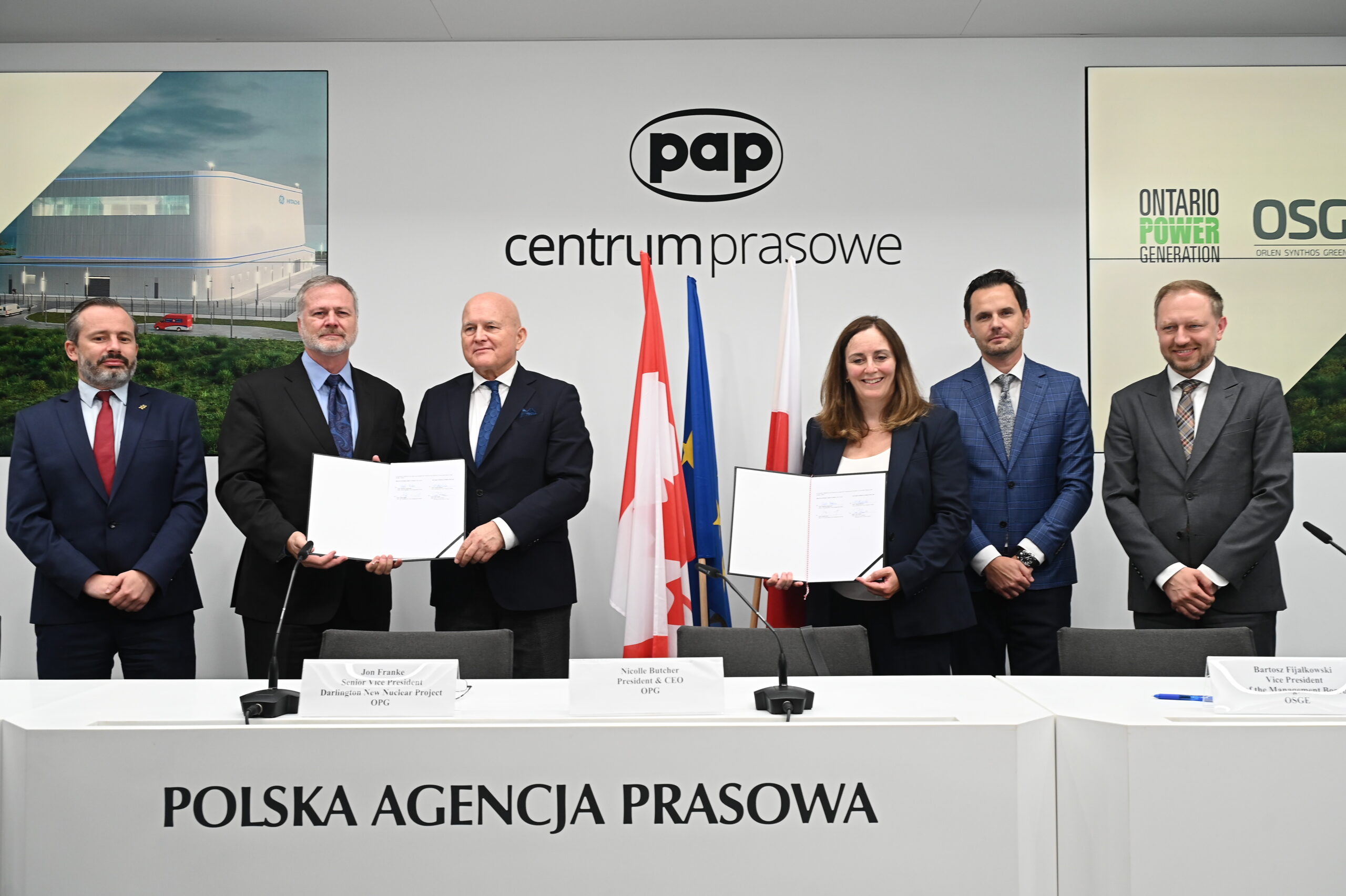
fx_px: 1233
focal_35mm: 33
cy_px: 448
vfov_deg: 39.9
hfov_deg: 57.3
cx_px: 673
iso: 1000
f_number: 5.6
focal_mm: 33
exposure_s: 1/160
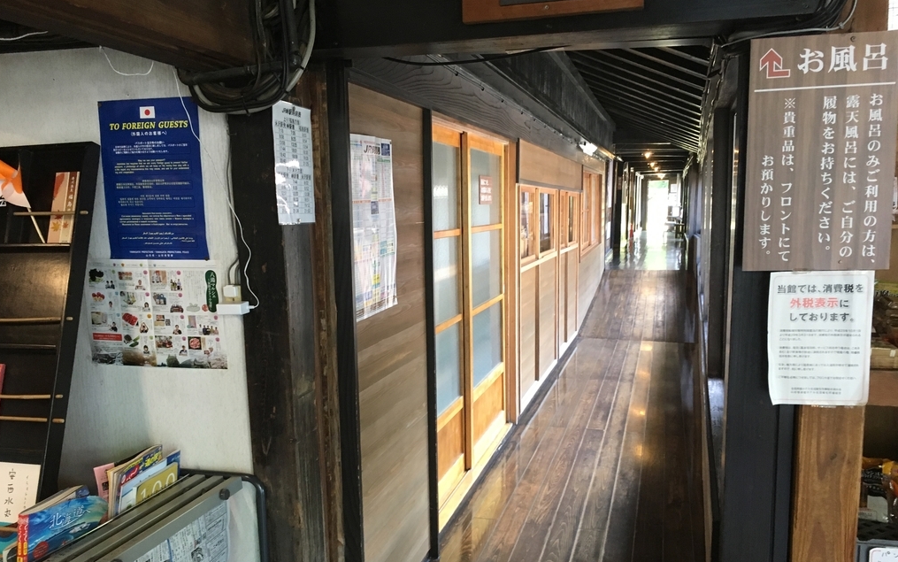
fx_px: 759
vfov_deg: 40.5
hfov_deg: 61.2
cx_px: 447
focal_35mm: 31
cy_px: 329
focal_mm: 4.15
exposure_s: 1/30
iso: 125
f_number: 2.2
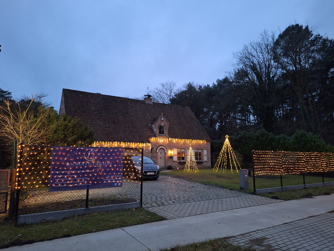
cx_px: 167
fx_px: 222
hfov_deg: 73.9
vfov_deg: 58.9
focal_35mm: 23
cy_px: 126
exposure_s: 1/25
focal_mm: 5.54
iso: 320
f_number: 1.8
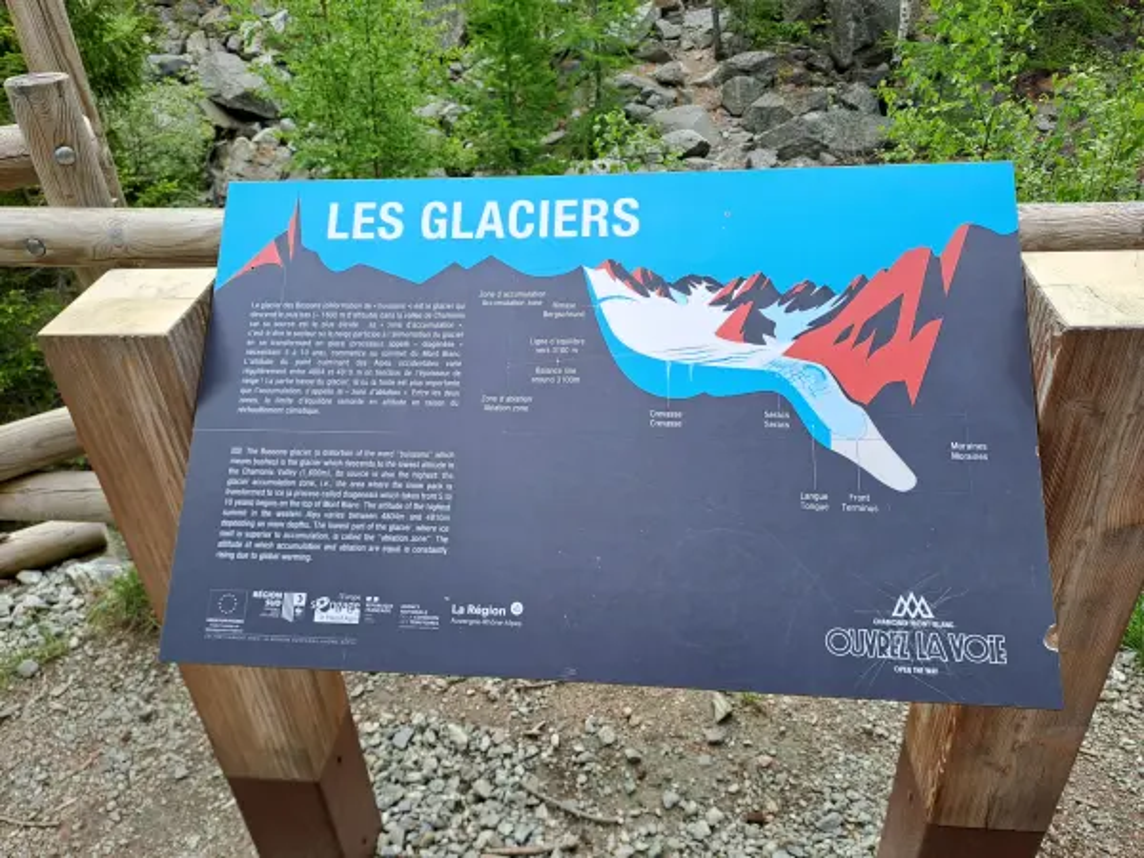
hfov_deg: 69.4
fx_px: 826
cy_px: 429
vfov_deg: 54.9
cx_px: 572
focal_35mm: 25
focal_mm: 4.65
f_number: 1.8
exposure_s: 1/362
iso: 32
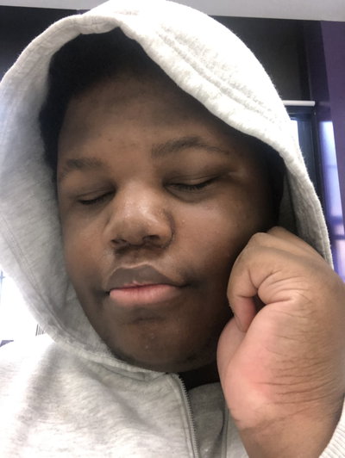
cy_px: 229
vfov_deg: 56.8
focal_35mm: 32
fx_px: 425
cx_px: 172
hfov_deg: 44.2
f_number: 2.2
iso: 250
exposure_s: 1/60
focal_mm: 2.87
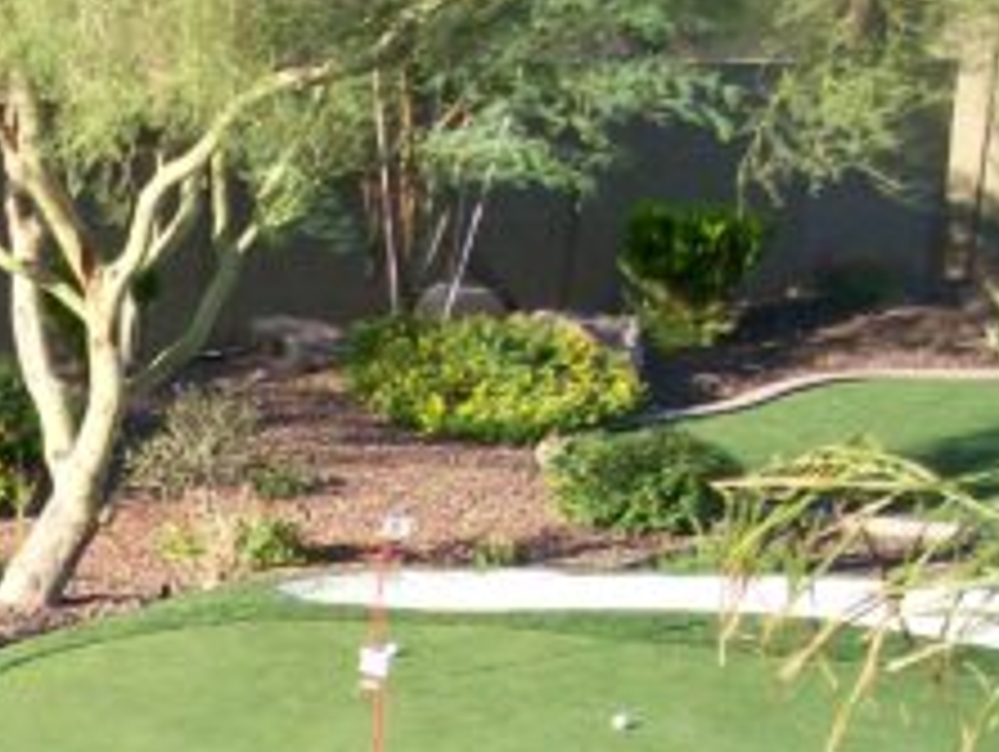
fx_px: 3496
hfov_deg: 14.6
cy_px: 1135
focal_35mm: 121
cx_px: -680
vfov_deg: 11.7
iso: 80
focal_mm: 5.8
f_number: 2.8
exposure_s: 1/417
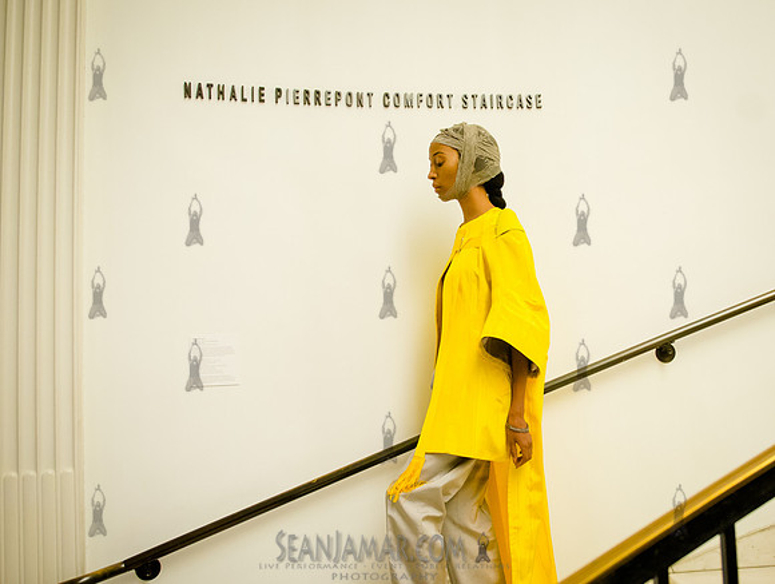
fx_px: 770
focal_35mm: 34
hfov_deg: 52.6
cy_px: 300
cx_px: 503
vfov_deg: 41.5
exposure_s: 1/320
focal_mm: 24
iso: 5000
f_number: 2.8
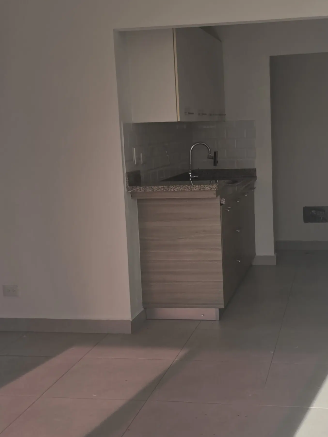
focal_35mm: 51
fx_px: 644
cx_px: 220
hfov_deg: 28.4
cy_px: 210
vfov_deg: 37.5
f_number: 1.7
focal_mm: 6.3
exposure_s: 1/590
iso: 12
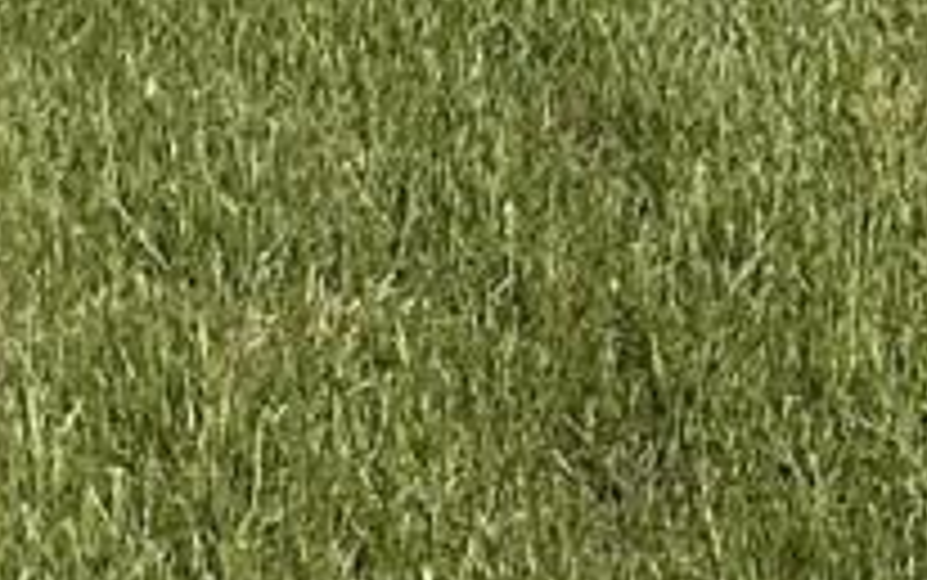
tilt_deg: +3.4
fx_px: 6244
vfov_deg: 4.5
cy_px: -2356
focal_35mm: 247
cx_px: -1800
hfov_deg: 7.5
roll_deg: -2.7
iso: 80
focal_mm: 6.86
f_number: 1.78
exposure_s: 1/6623
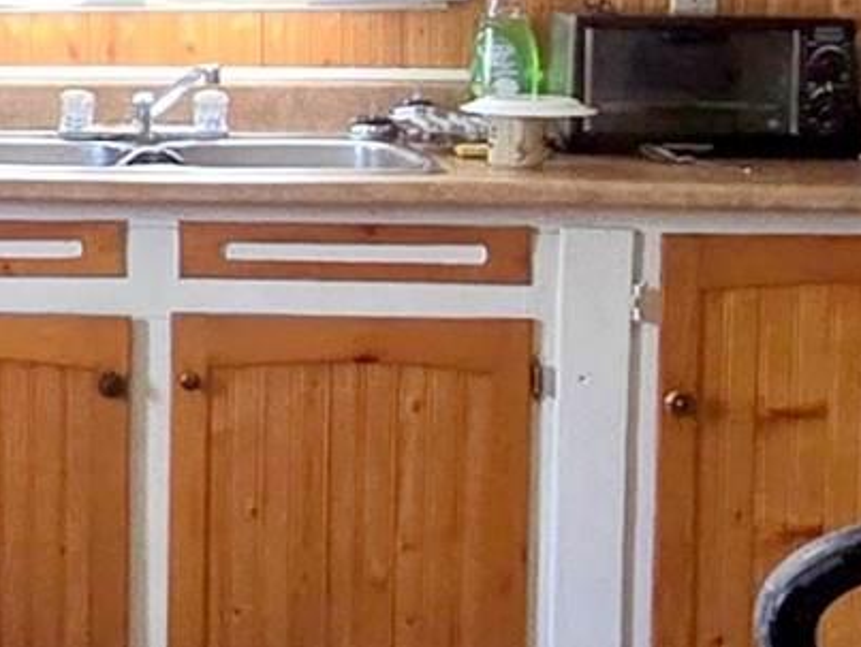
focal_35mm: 99
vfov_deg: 14.9
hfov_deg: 18.0
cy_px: 115
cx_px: -363
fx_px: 2465
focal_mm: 2.2
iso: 200
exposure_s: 1/60
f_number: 2.2
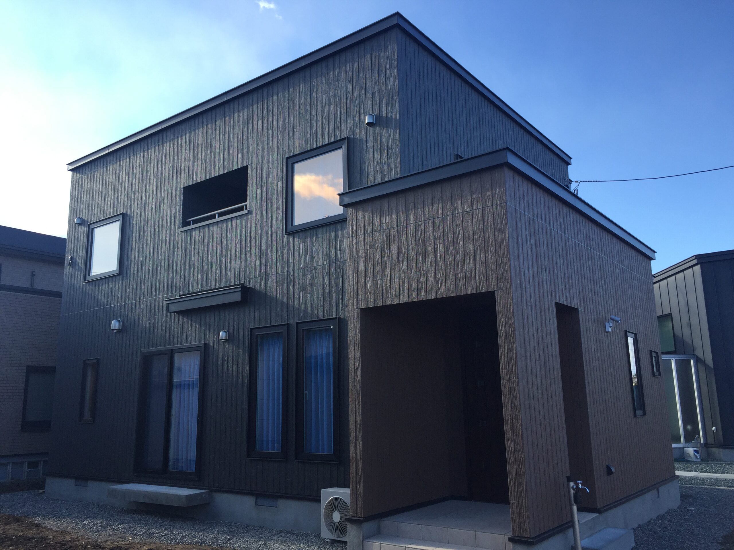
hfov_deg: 61.7
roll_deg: +1.3
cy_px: 275
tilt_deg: +12.9
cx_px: 367
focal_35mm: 29
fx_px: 615
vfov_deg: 48.2
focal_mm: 4.15
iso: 32
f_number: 2.2
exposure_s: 1/694
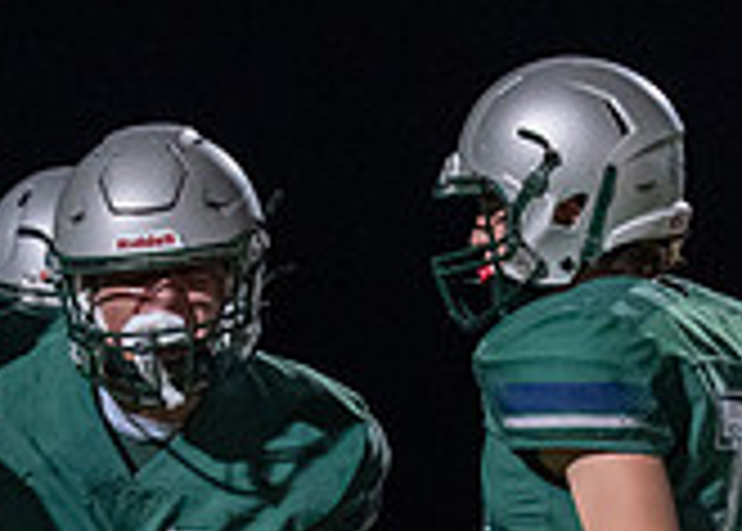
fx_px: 17351
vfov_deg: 1.8
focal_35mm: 823
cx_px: 186
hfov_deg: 2.4
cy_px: 692
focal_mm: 168
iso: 2500
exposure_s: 1/1000
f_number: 2.8
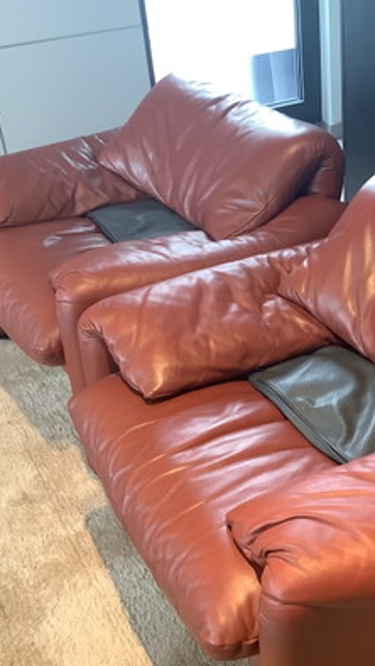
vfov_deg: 42.9
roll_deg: +3.4
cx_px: 309
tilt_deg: -33.2
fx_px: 847
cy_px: 353
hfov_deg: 24.5
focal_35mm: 48
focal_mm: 3.3
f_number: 2.4
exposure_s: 1/50
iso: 250
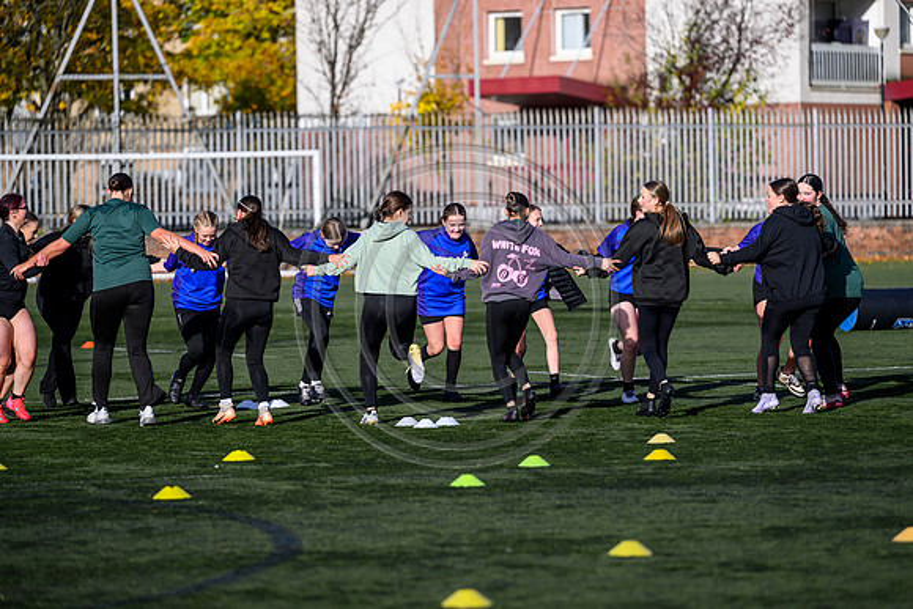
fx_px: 4439
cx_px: 456
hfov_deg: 11.7
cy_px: 304
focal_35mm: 175
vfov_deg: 7.9
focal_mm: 175
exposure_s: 1/5000
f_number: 3.5
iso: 500
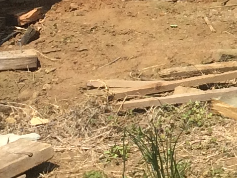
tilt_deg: -3.6
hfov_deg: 9.2
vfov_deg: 6.9
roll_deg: -1.6
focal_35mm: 201
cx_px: 484
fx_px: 1376
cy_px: -281
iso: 32
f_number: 2.2
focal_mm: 4.15
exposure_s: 1/2740
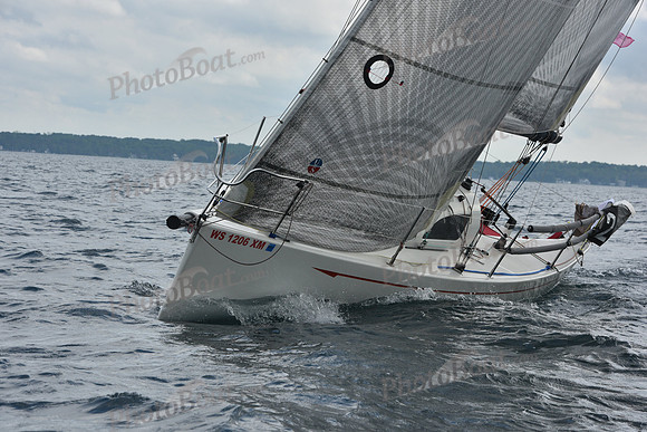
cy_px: 216
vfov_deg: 11.4
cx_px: 324
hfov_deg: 17.1
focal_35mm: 120
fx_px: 2157
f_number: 10
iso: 400
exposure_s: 1/800
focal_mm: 120
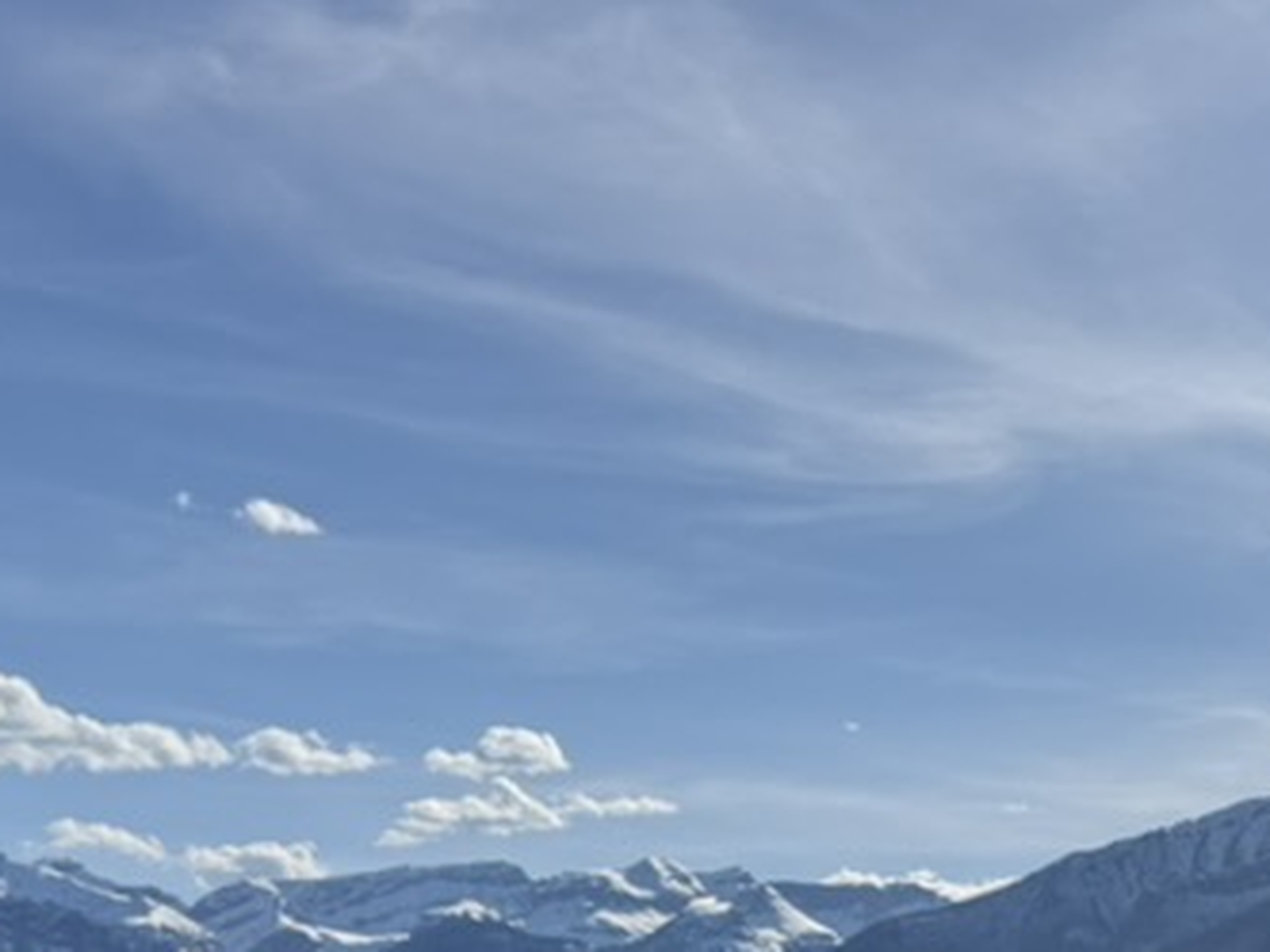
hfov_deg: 26.1
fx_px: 2715
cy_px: 1361
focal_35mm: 74
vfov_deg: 18.1
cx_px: 899
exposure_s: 1/11905
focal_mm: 6.76
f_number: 1.78
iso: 80
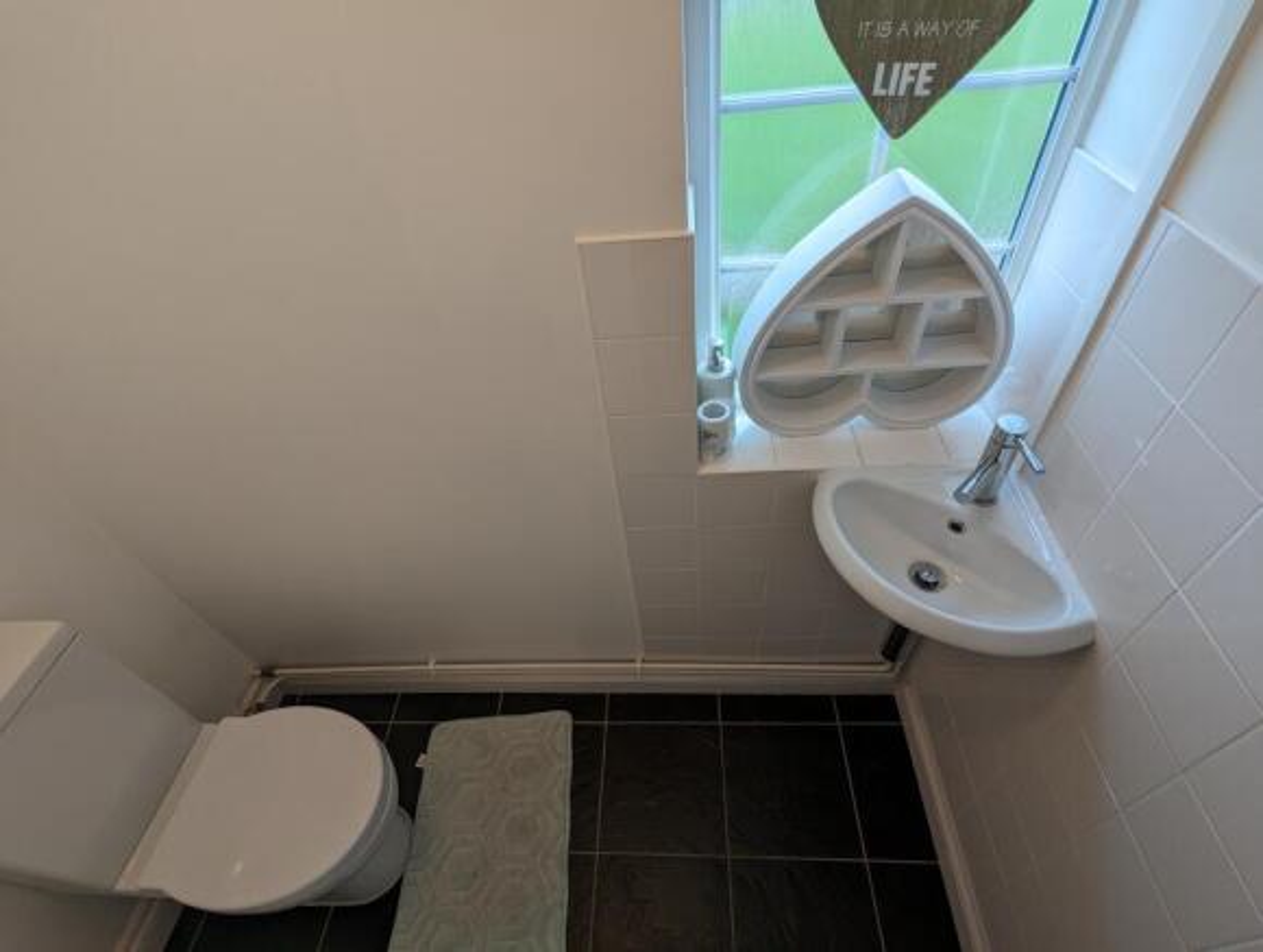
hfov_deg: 94.4
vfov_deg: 78.3
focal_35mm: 16
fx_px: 585
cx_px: 632
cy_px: 476
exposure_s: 1/100
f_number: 2.2
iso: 63
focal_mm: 2.35
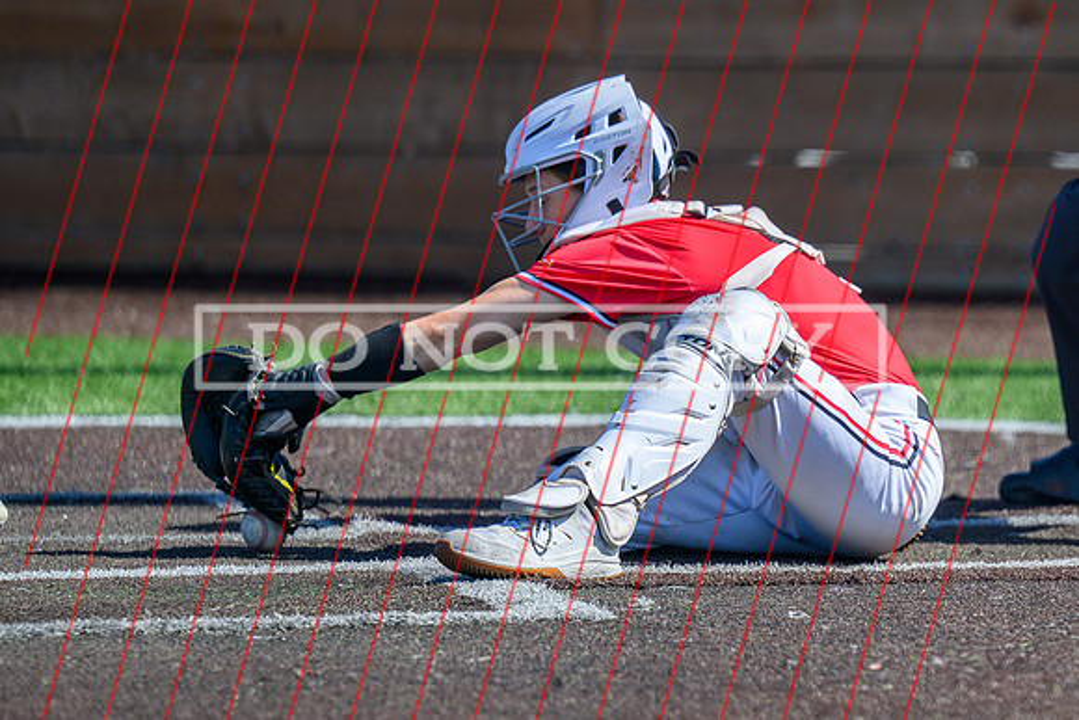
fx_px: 9766
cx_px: 755
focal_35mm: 326
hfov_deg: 6.3
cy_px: 304
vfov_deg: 4.2
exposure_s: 1/3200
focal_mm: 175
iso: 360
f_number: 2.8
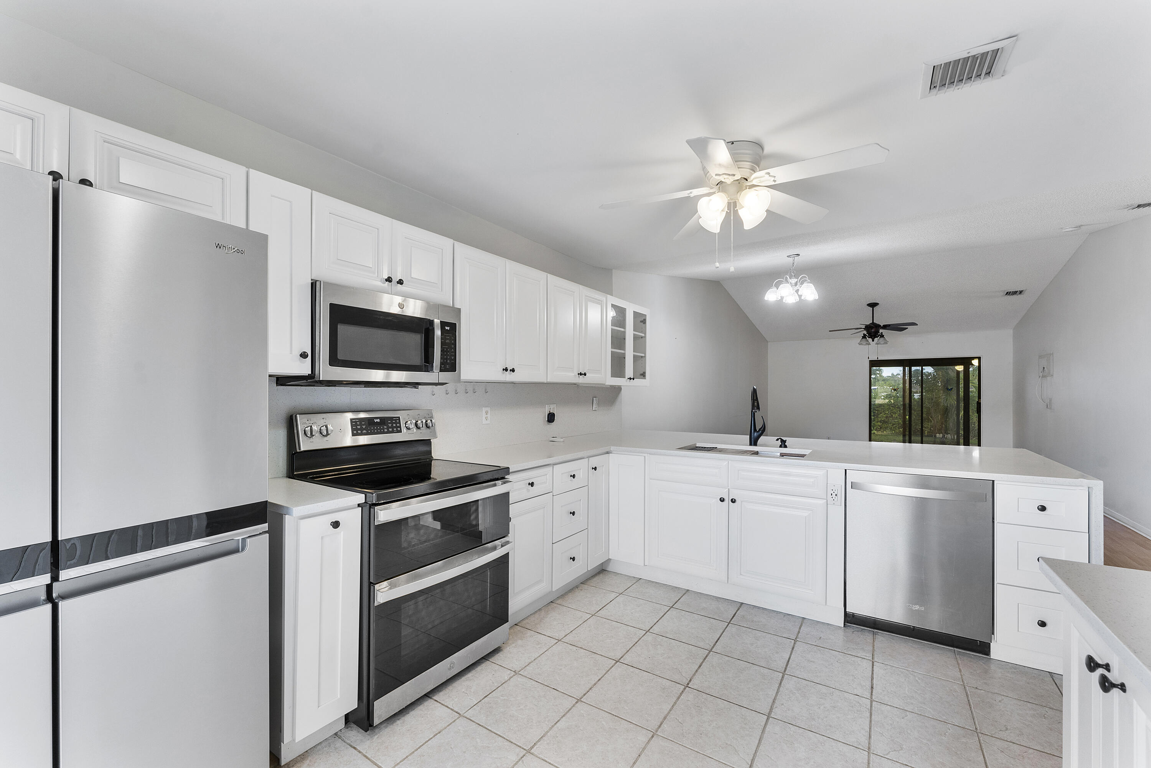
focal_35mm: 15
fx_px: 467
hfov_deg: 101.9
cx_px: 576
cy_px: 384
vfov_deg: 78.9
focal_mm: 14.6
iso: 500
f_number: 9
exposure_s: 1/25
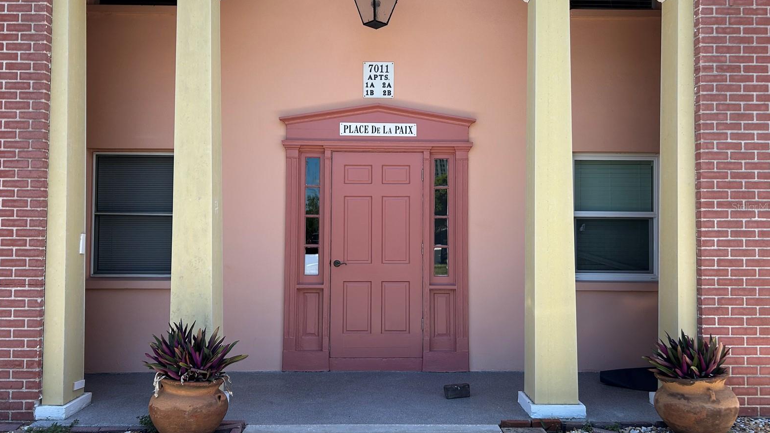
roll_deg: +0.5
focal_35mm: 29
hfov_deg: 66.1
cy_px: 206
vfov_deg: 40.2
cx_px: 384
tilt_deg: +1.4
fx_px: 592
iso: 50
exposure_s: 1/1124
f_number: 1.5
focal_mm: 5.7
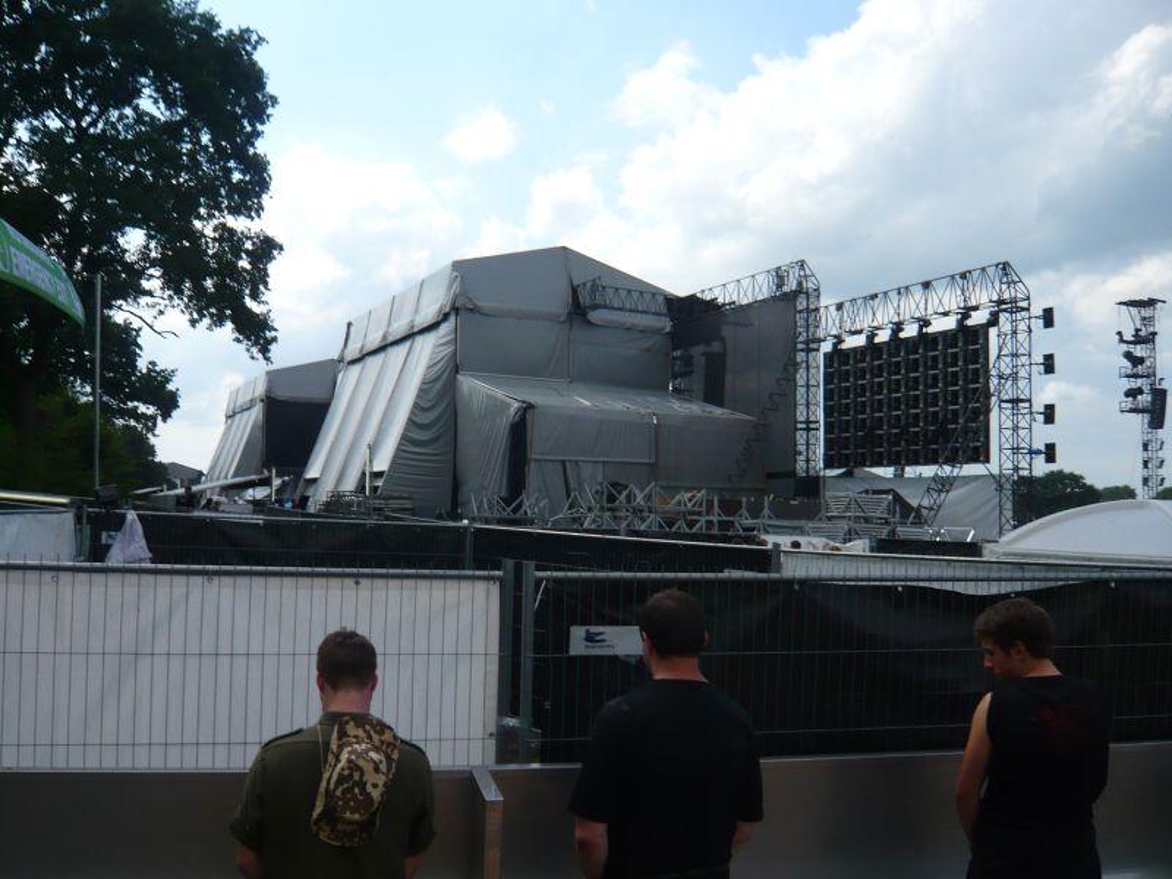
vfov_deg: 49.7
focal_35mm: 28
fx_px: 948
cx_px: 586
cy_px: 440
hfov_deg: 63.4
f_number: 8
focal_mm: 4.6
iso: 100
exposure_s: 1/200
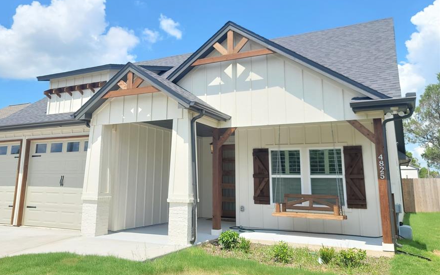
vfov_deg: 40.4
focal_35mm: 31
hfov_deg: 60.9
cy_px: 105
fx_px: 372
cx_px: 183
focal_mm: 7
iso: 20
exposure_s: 1/404
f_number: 1.8
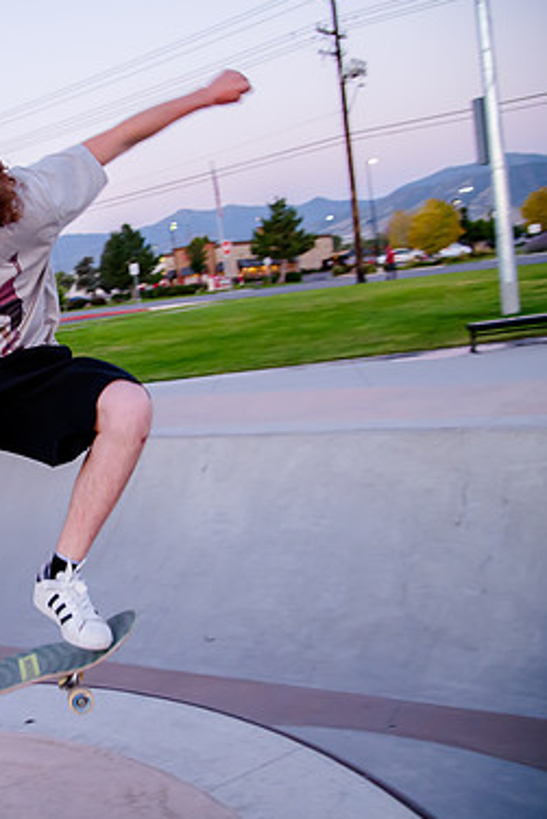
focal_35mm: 37
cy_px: 412
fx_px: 842
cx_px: -11
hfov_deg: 32.8
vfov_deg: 51.9
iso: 2000
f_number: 4
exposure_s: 1/250
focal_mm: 24
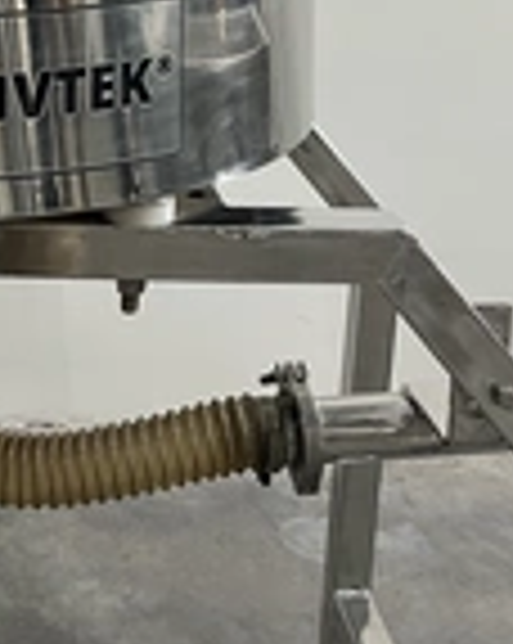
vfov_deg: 25.8
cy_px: 50
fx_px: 1350
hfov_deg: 20.4
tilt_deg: -14.3
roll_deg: -1.6
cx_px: -72
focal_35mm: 71
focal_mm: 5.1
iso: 125
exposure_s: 1/50
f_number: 1.6
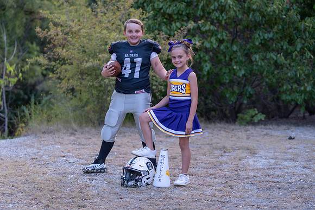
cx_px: 158
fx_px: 726
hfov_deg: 24.5
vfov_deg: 16.5
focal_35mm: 83
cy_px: 105
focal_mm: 83
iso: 500
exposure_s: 1/320
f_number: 2.8
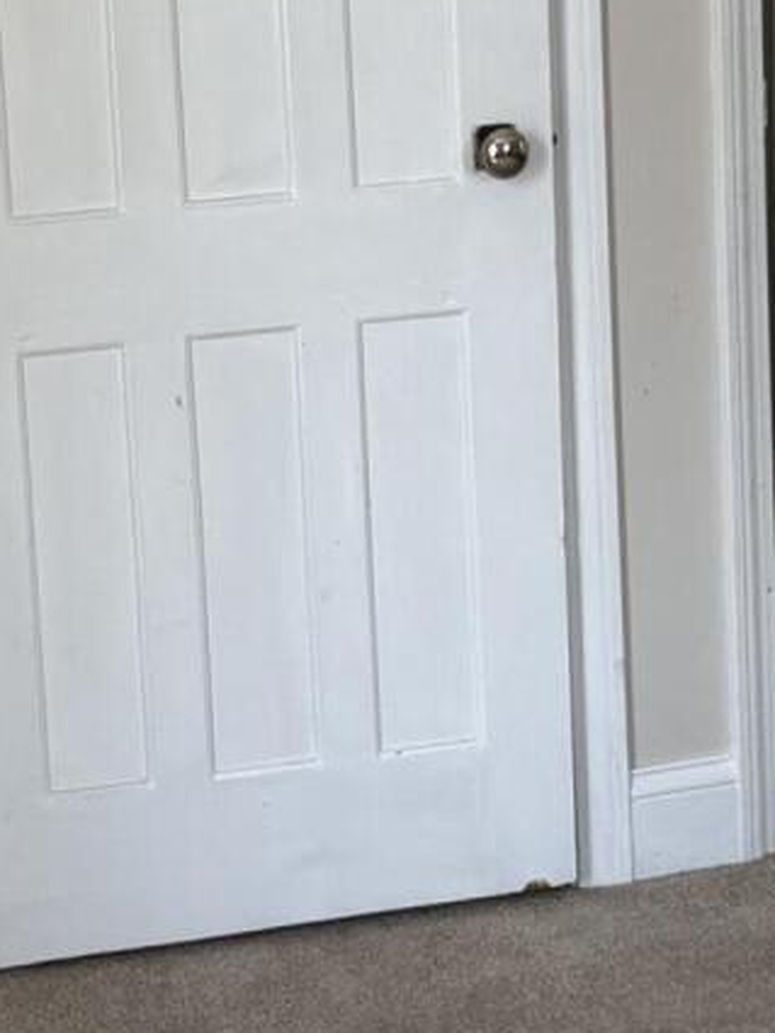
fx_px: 3372
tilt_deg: -9.6
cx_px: 219
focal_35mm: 113
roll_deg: +3.3
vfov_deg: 17.3
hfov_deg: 13.1
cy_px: 265
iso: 160
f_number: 1.78
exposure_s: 1/182
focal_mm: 6.76
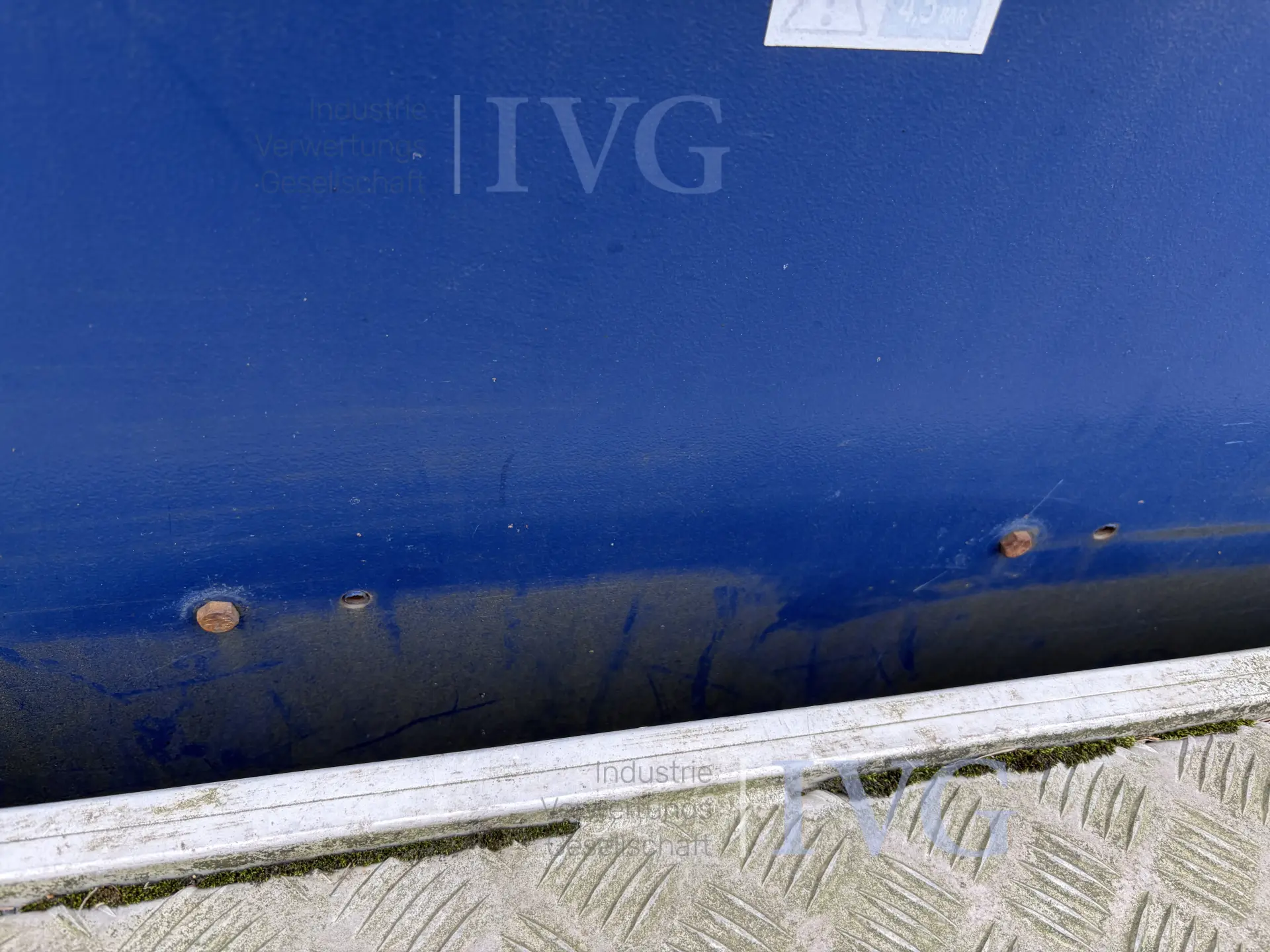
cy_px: 476
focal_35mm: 26
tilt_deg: -44.5
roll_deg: -13.9
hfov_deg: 67.3
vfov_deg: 53.1
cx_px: 635
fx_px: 954
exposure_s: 1/217
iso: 40
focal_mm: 5.96
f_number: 1.6
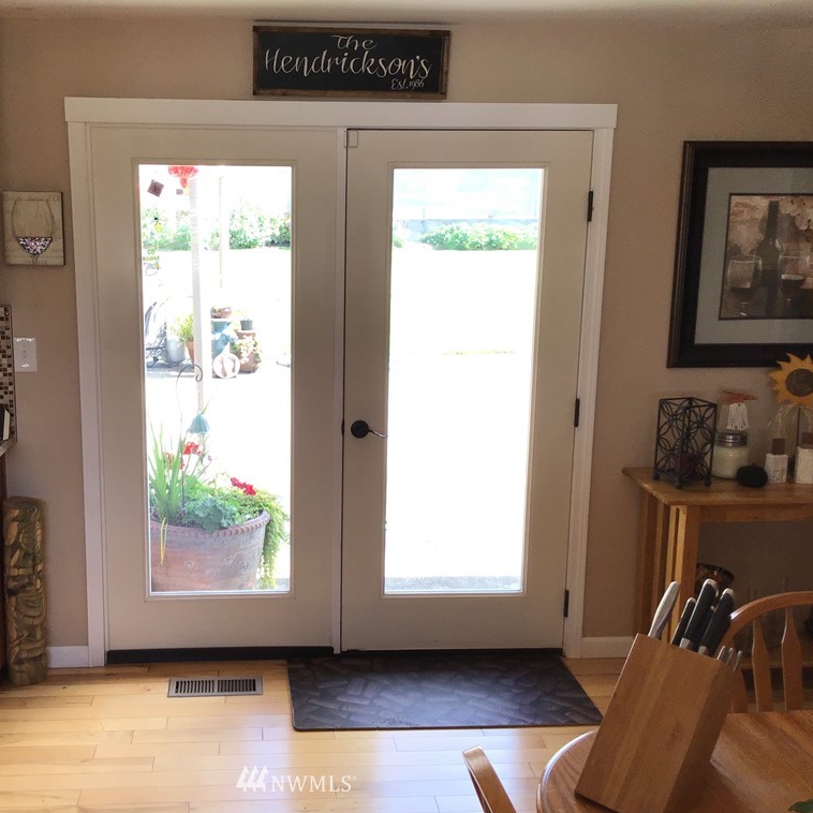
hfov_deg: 44.5
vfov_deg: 44.9
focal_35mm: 37
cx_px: 296
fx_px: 983
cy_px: 408
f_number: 2.4
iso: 25
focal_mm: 3.3
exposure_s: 1/60
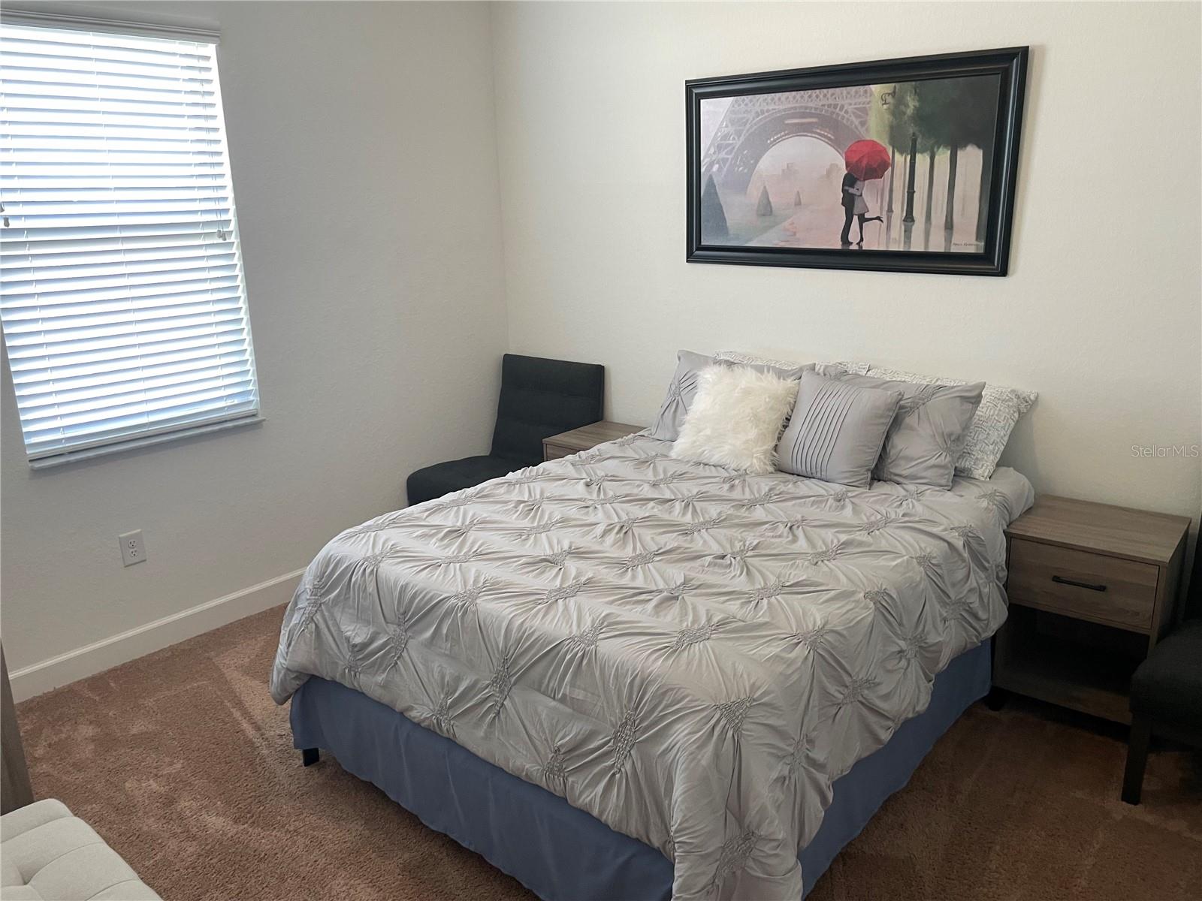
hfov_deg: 67.3
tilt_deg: -15.0
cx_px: 601
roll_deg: +2.3
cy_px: 450
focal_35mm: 26
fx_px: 903
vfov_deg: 53.1
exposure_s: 1/60
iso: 100
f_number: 1.6
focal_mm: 4.2
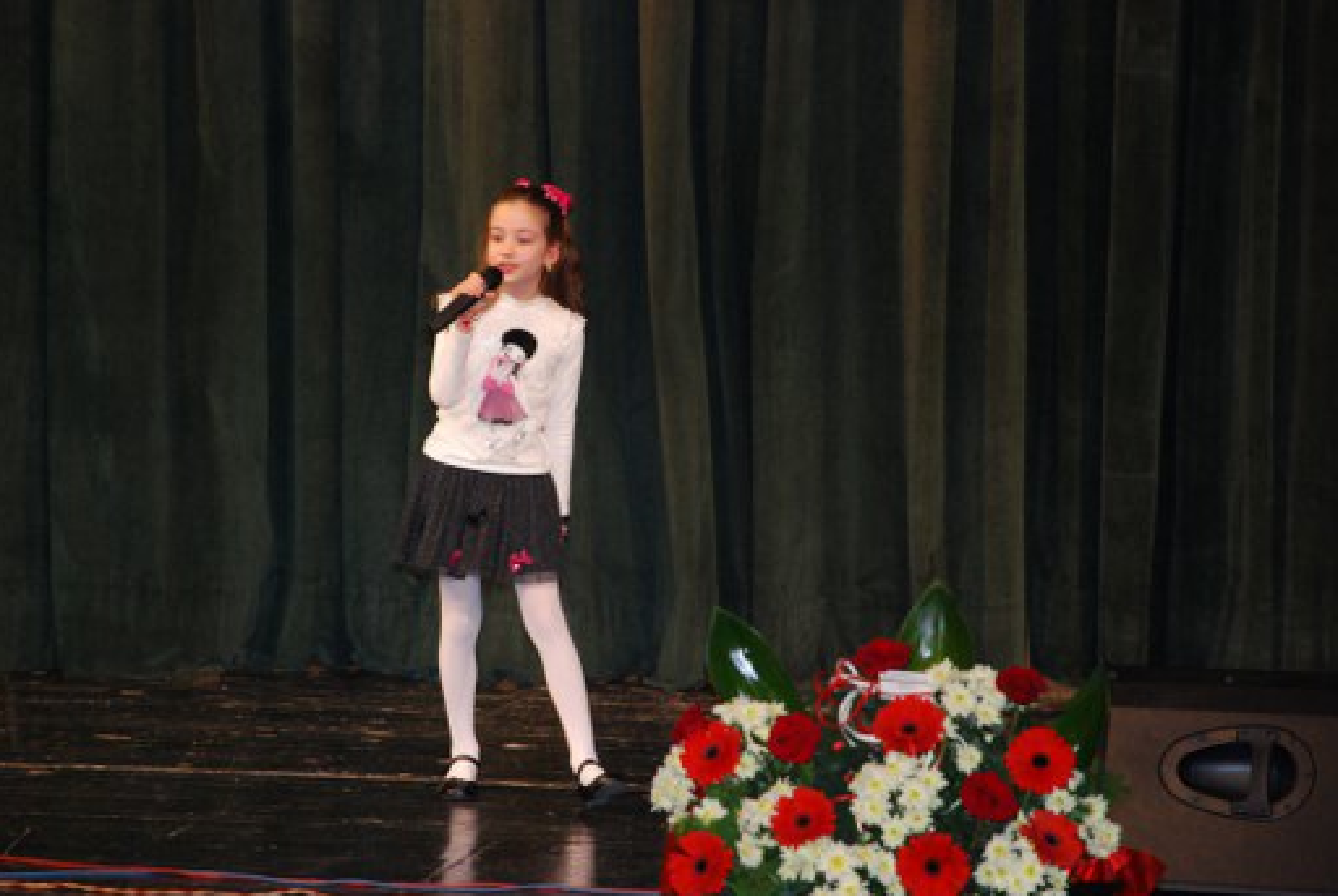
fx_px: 6870
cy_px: 462
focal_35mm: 185
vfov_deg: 7.5
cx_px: 559
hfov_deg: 11.1
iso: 800
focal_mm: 105
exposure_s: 1/60
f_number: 7.1
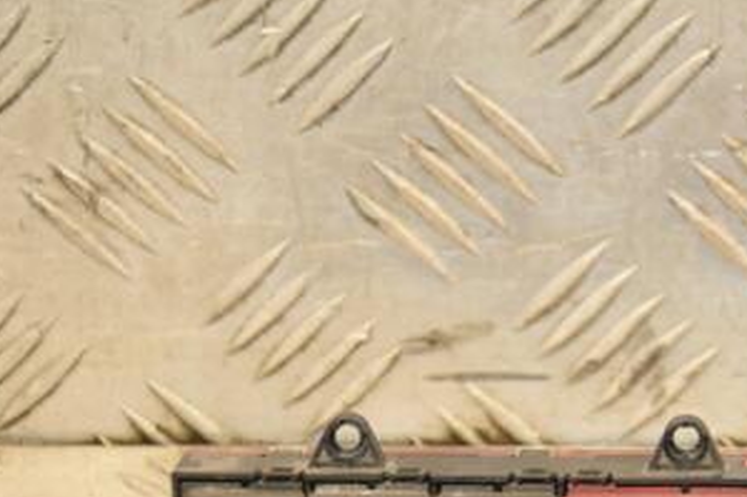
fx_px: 4376
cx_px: 692
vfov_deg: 6.5
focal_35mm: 211
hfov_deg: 9.7
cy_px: 437
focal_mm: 70
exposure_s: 1/160
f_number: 5.3
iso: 800
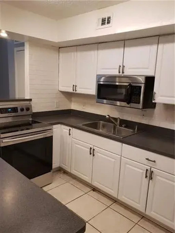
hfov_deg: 53.1
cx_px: 88
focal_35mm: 26
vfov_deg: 67.3
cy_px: 116
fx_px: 175
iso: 250
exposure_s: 1/60
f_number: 2.4
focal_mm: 4.3
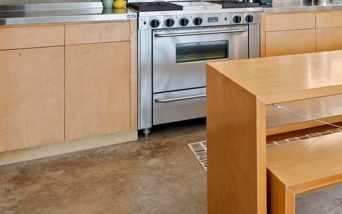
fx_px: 410
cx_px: 293
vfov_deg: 27.0
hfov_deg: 42.4
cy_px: -16
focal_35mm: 44
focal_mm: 16
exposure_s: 1/2.5
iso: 250
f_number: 9
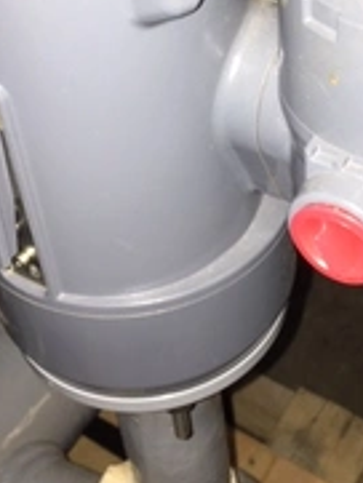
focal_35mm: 64
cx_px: 222
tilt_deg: -40.9
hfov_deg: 22.9
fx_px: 894
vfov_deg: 29.6
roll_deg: +0.7
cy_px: 107
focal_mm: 4.15
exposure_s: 1/16
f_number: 2.2
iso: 32
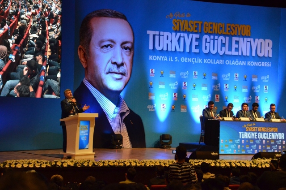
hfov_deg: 20.1
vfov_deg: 13.4
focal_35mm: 102
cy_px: 95
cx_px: 143
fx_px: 809
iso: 3200
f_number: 5.6
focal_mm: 68
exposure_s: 1/125
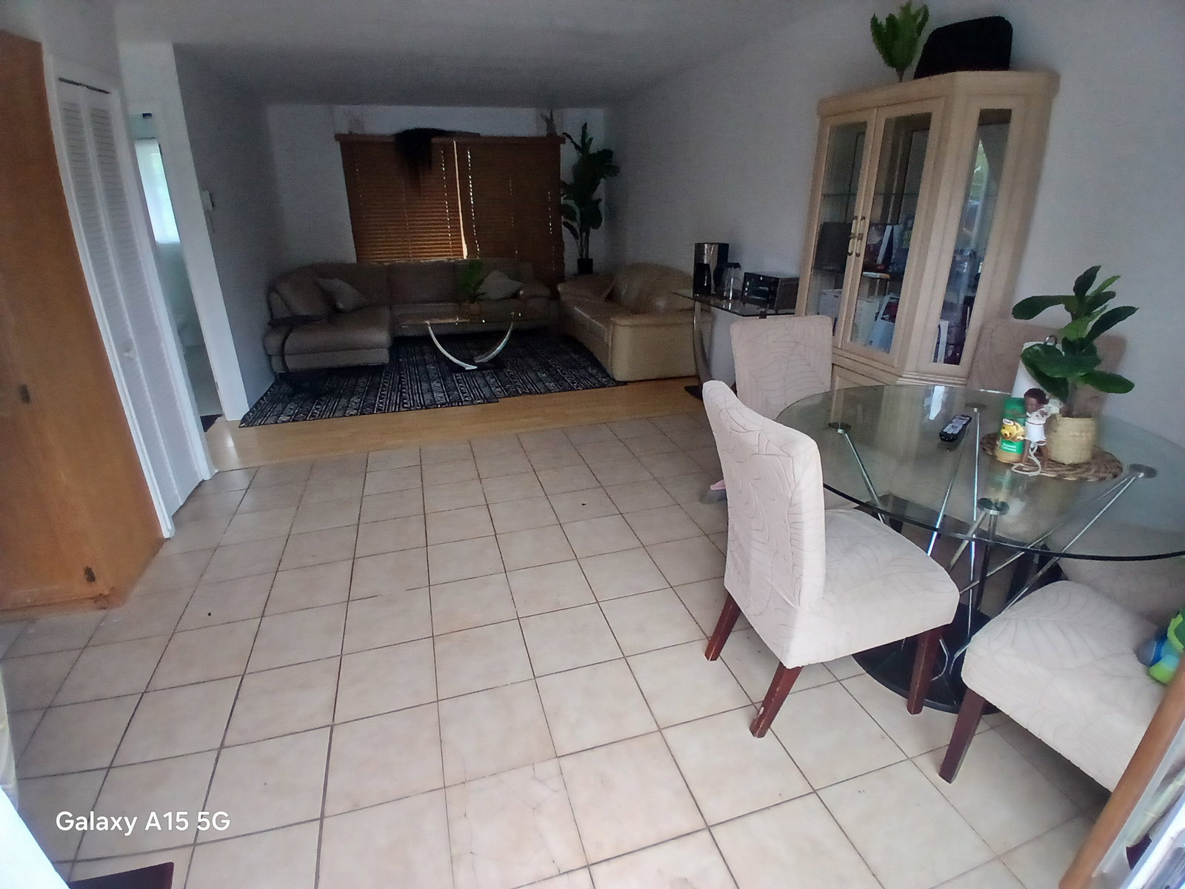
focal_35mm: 17
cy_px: 444
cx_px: 592
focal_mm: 1.4
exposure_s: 1/30
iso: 160
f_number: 2.2
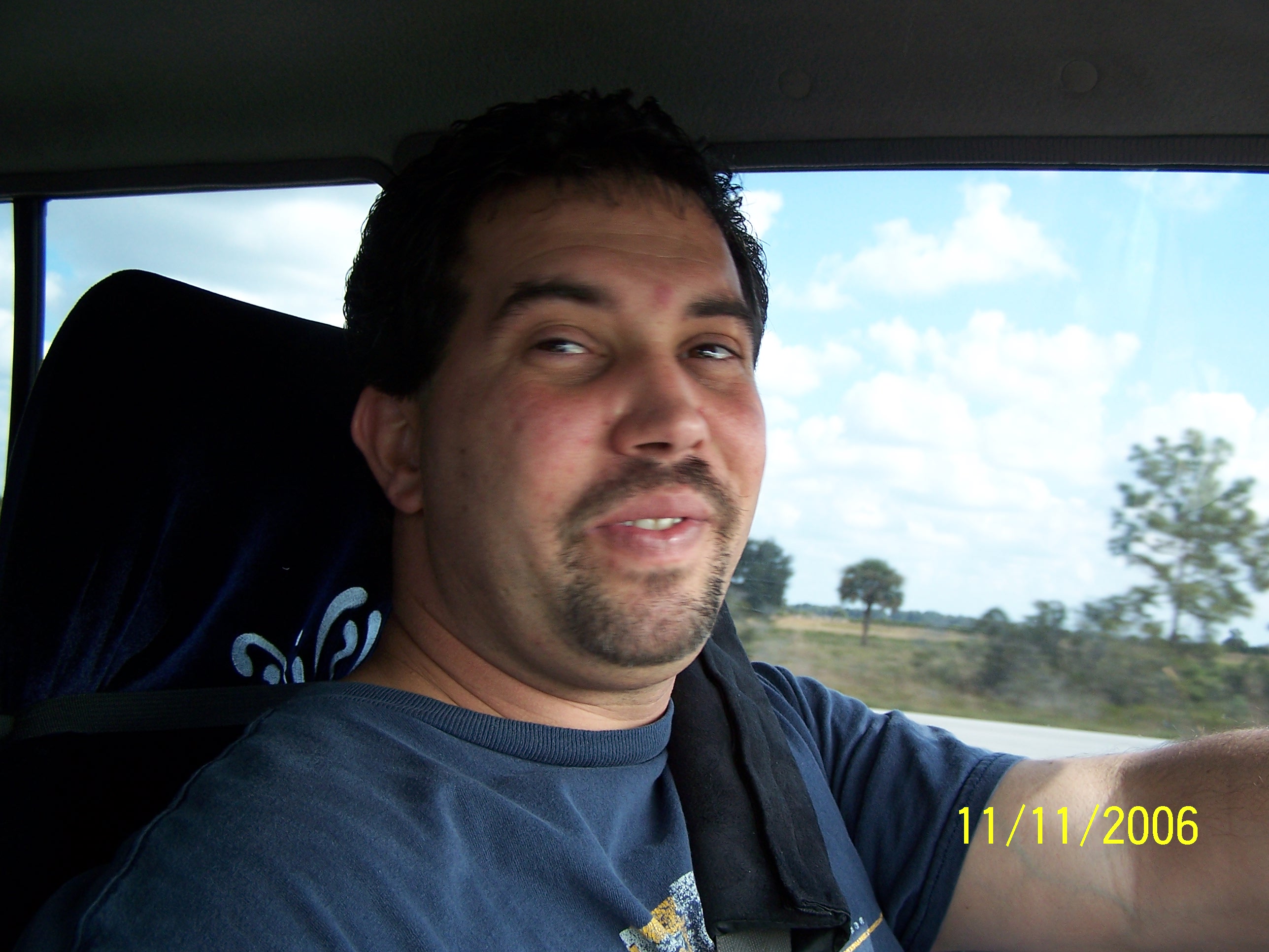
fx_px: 1393
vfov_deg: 37.7
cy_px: 476
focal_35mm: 38
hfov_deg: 49.0
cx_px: 634
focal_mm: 6.3
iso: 80
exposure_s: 1/90
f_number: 2.8
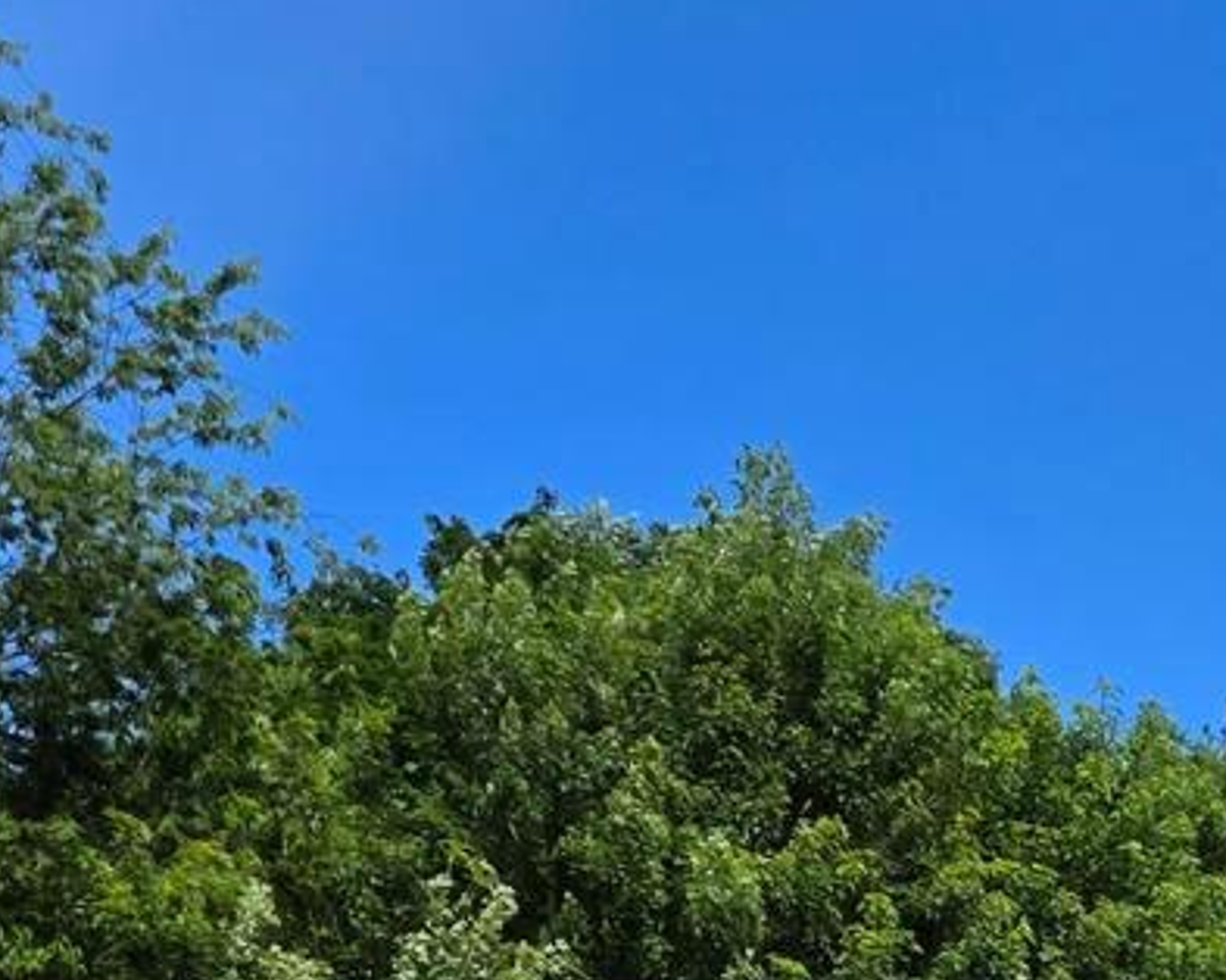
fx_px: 4243
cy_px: 1913
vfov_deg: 11.9
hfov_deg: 13.8
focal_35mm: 117
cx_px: 2508
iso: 80
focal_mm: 6.3
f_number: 1.7
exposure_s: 1/4333
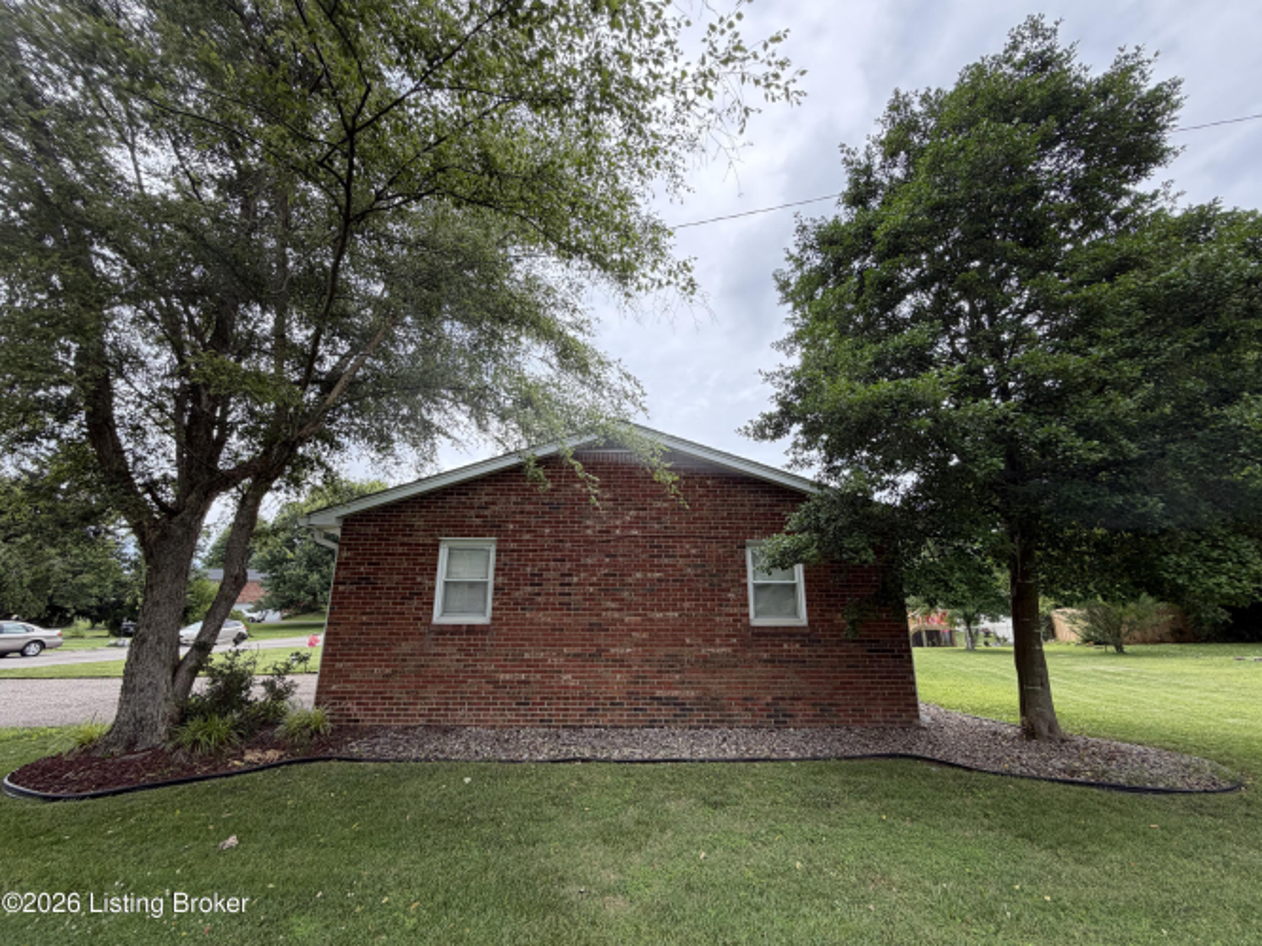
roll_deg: -0.5
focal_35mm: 14
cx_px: 631
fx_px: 510
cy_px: 473
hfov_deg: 102.1
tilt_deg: +16.3
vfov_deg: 85.7
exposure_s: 1/502
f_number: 2.2
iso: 50
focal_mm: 2.22
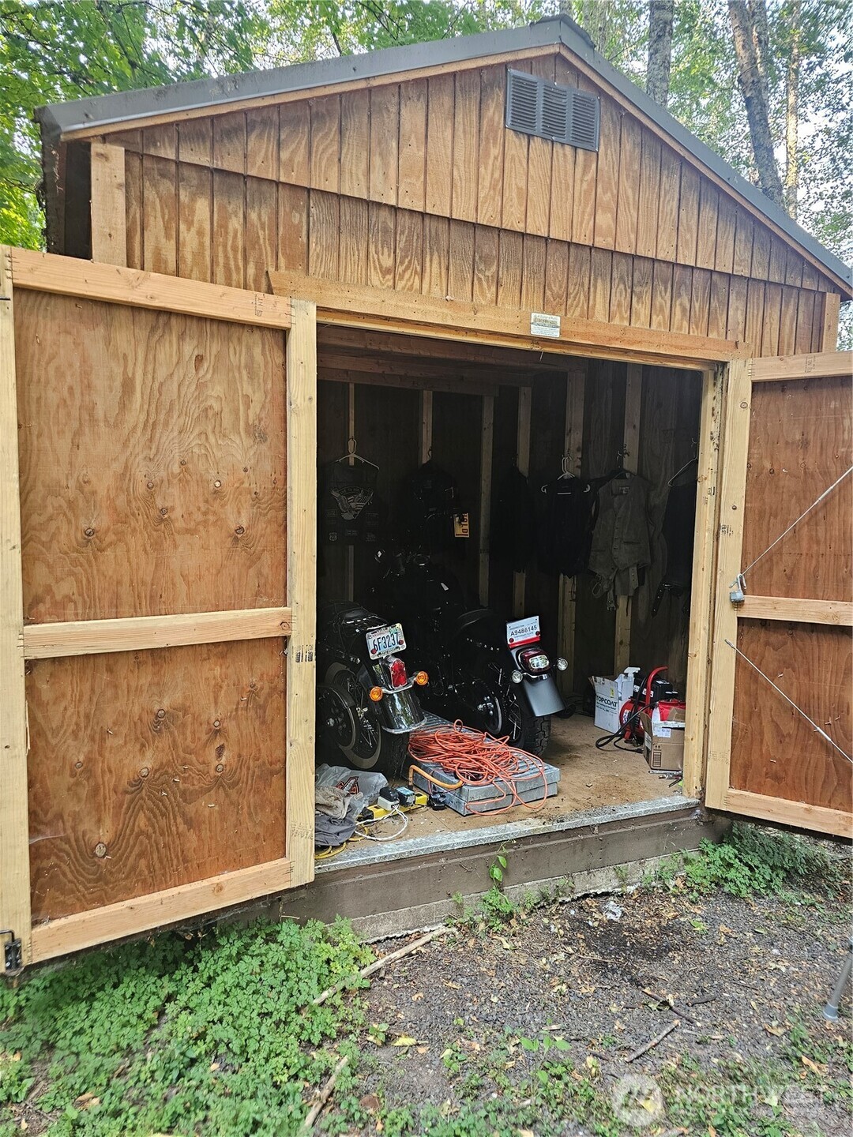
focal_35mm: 23
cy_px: 568
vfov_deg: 73.9
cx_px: 426
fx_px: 756
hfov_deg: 58.9
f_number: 1.7
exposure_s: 1/120
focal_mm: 6.3
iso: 200
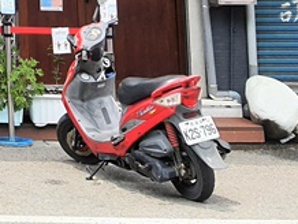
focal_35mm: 119
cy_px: -262
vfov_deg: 11.0
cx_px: -204
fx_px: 1026
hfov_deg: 14.8
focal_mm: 4.32
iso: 50
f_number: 1.7
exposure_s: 1/578
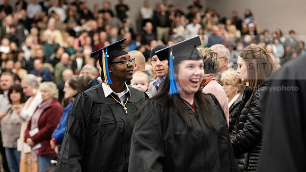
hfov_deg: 21.4
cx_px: 153
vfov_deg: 12.1
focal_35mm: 100
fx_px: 812
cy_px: 99
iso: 2000
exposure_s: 1/200
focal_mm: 95
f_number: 3.2
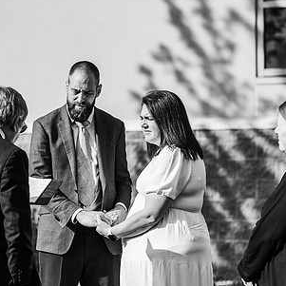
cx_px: 61
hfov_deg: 12.5
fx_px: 1299
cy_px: 178
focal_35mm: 139
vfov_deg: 12.6
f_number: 2.8
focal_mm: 85
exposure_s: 1/4000
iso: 125
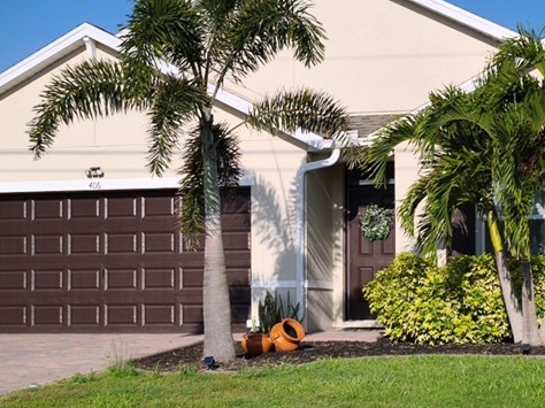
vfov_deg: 18.4
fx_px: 1259
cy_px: 274
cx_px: 340
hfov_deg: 24.4
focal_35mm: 80
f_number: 1.6
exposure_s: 1/3805
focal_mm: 6.57
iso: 50
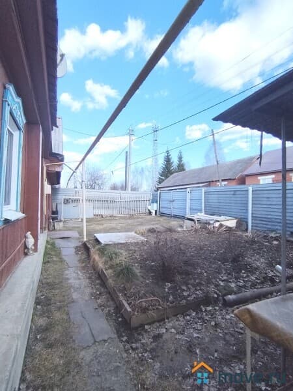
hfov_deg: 78.1
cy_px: 196
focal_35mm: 16
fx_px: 181
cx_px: 146
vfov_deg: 94.5
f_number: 2.2
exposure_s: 1/742
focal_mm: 1.42
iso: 100
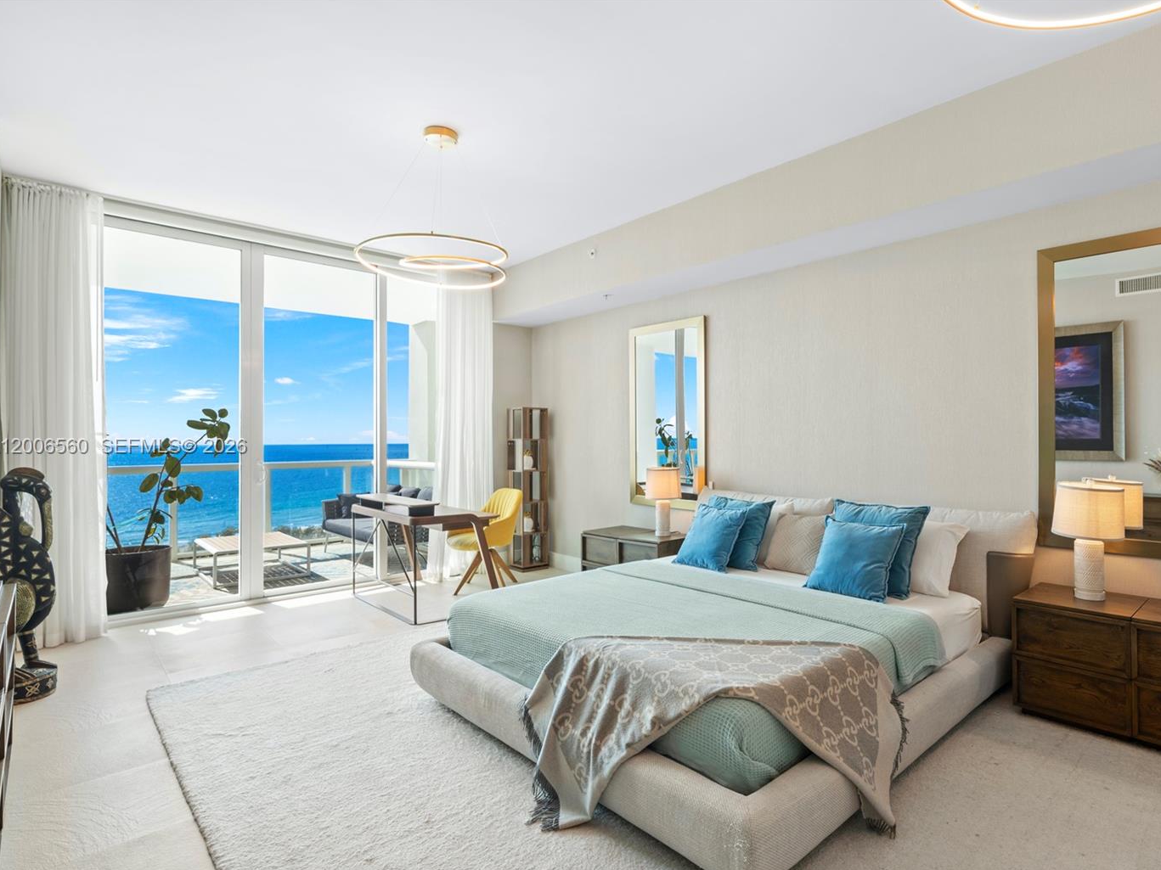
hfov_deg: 87.2
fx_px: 604
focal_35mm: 18
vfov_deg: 71.6
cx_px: 662
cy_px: 448
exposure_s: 1/8
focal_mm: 16
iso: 200
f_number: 9
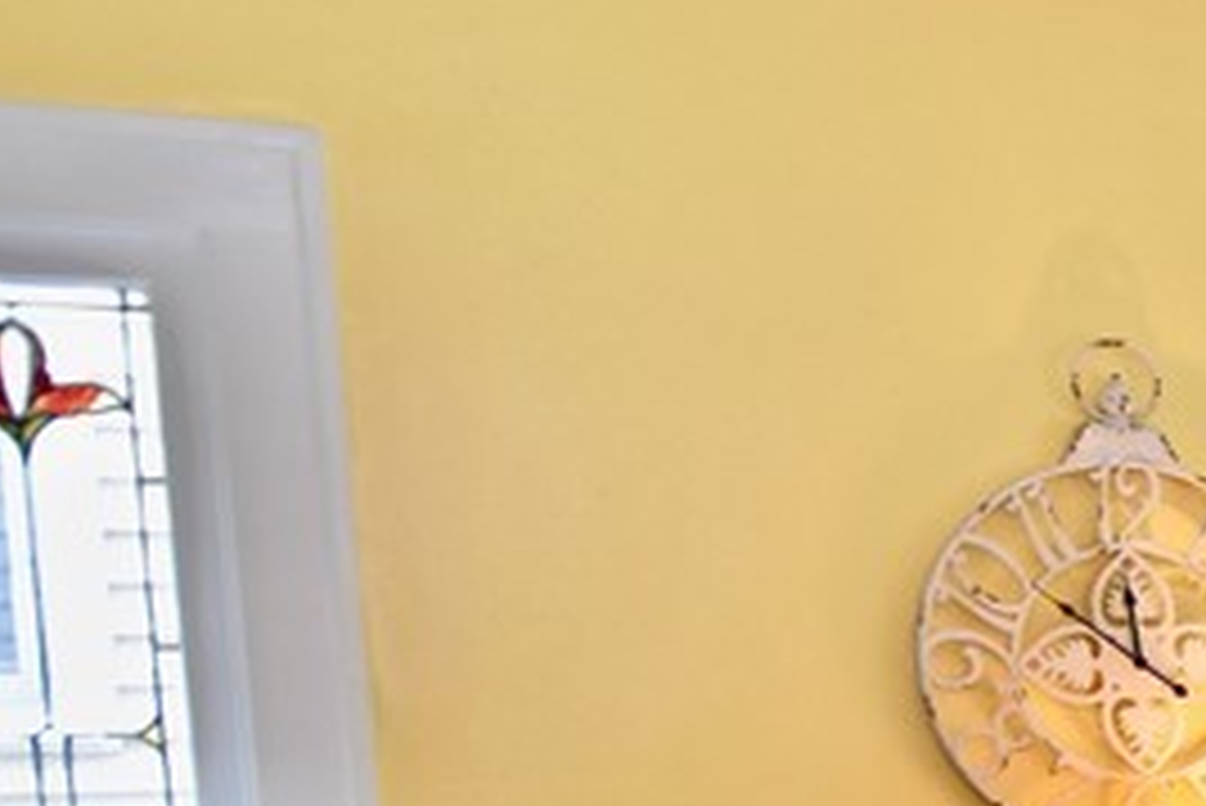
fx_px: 2447
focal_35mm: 73
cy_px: 1027
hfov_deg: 21.2
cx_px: 2012
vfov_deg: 17.6
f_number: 4.5
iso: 800
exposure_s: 1/80
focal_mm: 12
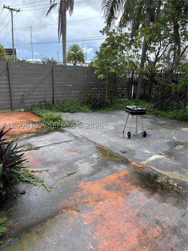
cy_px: 126
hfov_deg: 53.1
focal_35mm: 26
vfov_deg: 67.3
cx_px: 94
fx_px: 188
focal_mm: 5.96
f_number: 1.6
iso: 50
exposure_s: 1/490
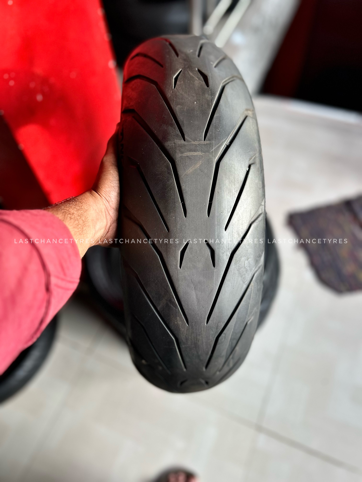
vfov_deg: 67.3
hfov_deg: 53.1
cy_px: 241
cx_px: 181
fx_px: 363
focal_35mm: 26
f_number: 1.5
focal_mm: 5.7
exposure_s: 1/121
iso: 100
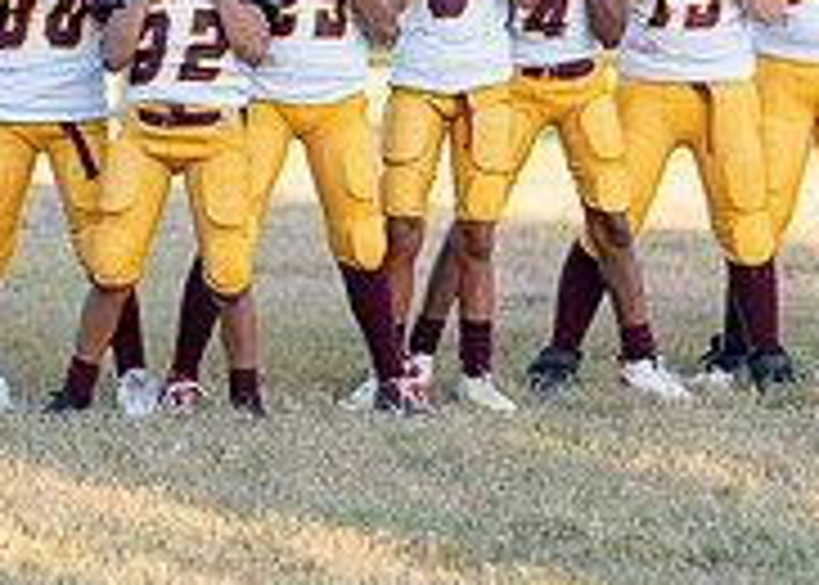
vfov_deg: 7.9
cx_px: 132
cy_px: 110
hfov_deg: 11.1
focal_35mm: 181
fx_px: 4210
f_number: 1.6
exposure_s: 1/800
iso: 100
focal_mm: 50
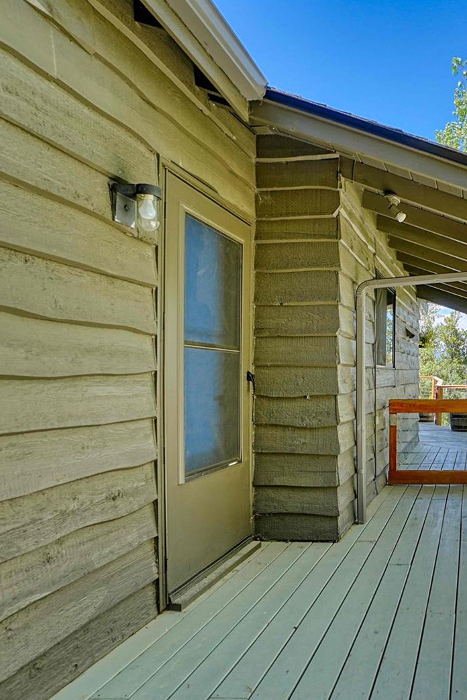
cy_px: 353
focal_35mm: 23
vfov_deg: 76.1
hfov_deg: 44.9
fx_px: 447
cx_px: 486
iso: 125
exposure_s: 1/60
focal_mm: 10
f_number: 6.3
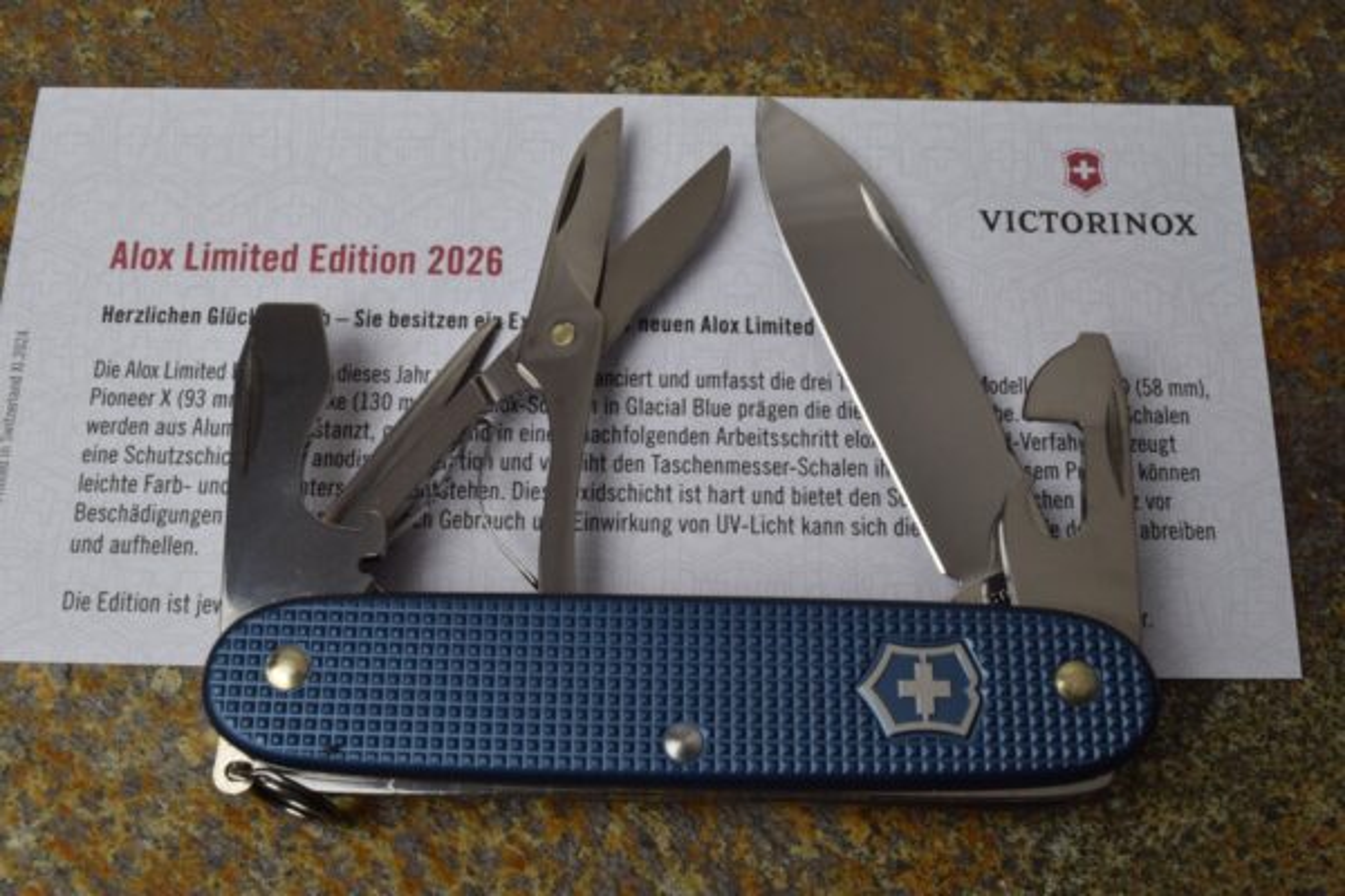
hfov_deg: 46.4
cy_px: 448
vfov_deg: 31.9
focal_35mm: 42
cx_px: 672
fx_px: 1569
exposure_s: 1/10
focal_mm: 28
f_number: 22
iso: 400
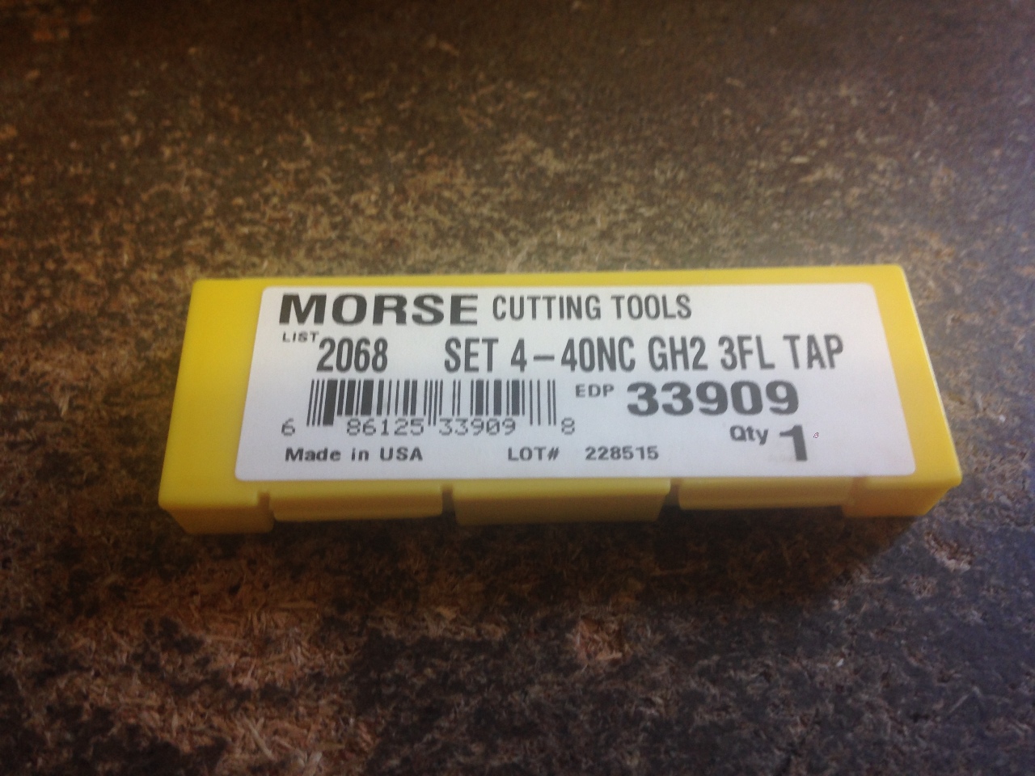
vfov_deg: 42.9
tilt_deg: -58.6
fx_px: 987
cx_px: 518
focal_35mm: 33
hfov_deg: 55.4
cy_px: 388
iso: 64
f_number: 2.4
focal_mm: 4.12
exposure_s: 1/20
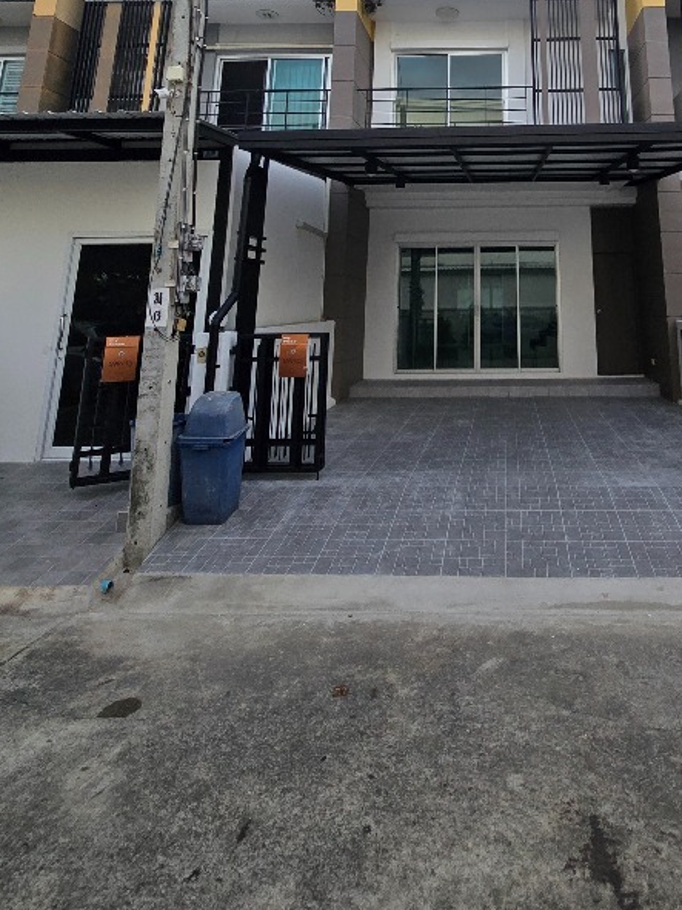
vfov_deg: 67.2
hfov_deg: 58.8
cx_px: 486
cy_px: 149
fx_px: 578
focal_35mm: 22
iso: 50
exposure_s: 1/688
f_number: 2.2
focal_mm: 2.2
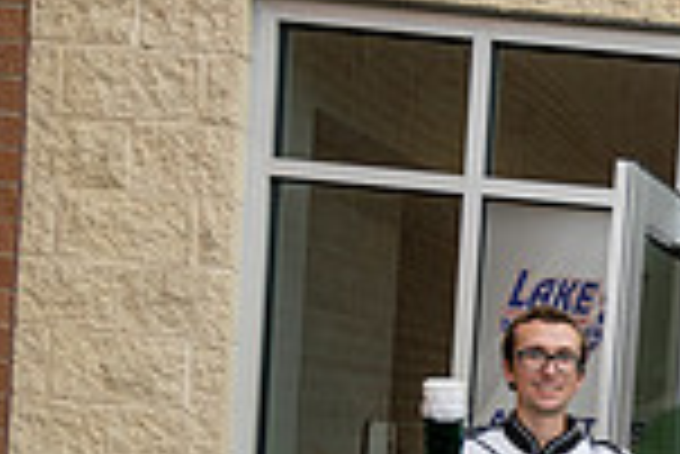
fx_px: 1739
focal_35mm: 92
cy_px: 614
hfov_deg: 19.7
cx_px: 973
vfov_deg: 14.2
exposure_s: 1/800
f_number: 4
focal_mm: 24
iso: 400
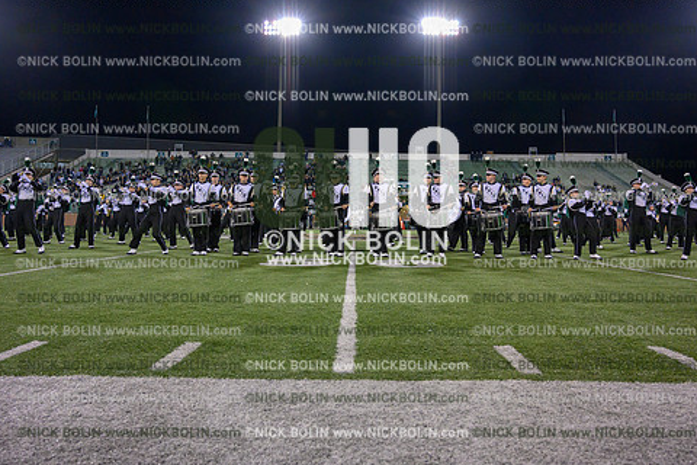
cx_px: 356
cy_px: 197
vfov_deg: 44.8
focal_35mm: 29
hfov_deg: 63.7
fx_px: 561
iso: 5000
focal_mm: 24
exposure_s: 1/1000
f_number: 4
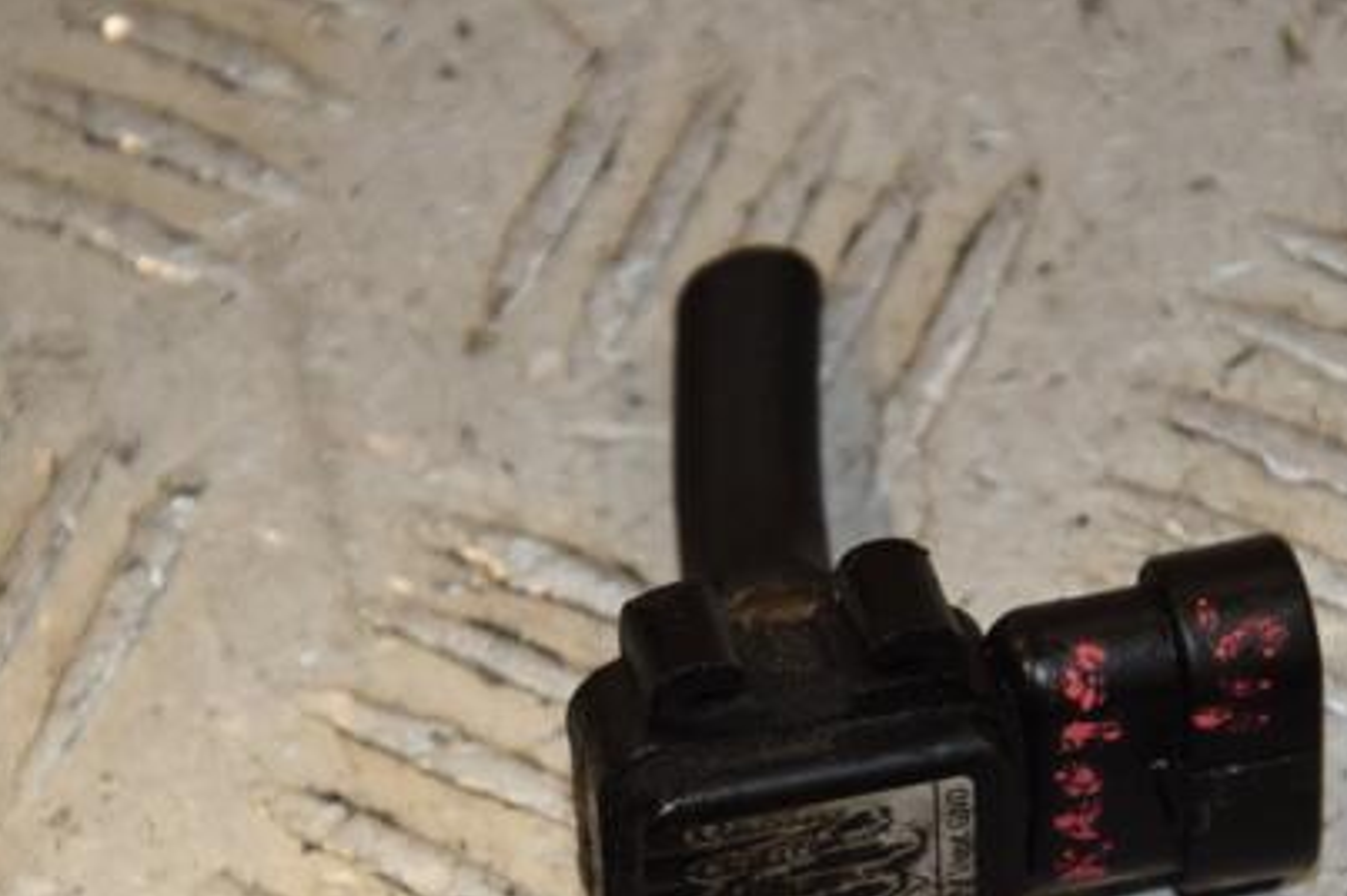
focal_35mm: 235
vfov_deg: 5.8
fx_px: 8776
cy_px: 662
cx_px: 822
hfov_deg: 8.8
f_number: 8
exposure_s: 1/200
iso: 800
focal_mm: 105
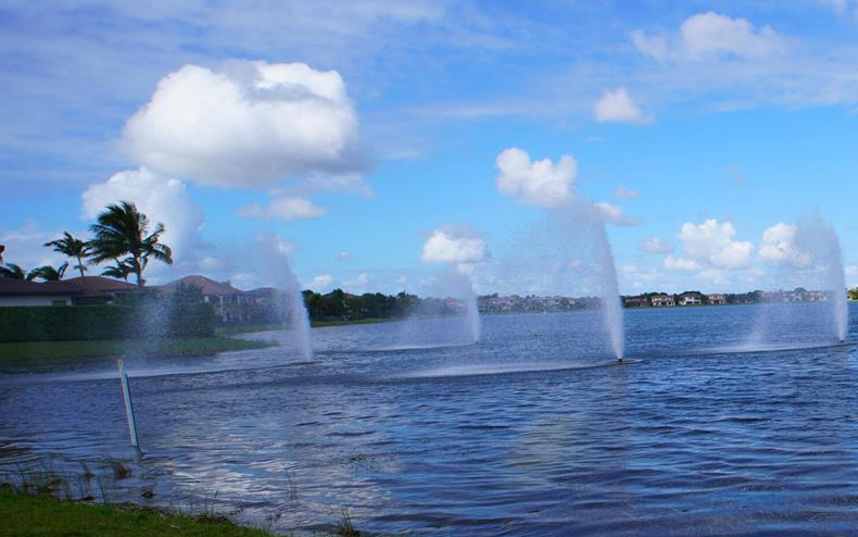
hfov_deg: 49.0
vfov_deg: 36.2
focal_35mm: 34
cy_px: 419
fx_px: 796
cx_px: 808
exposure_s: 1/400
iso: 100
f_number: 6.3
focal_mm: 11
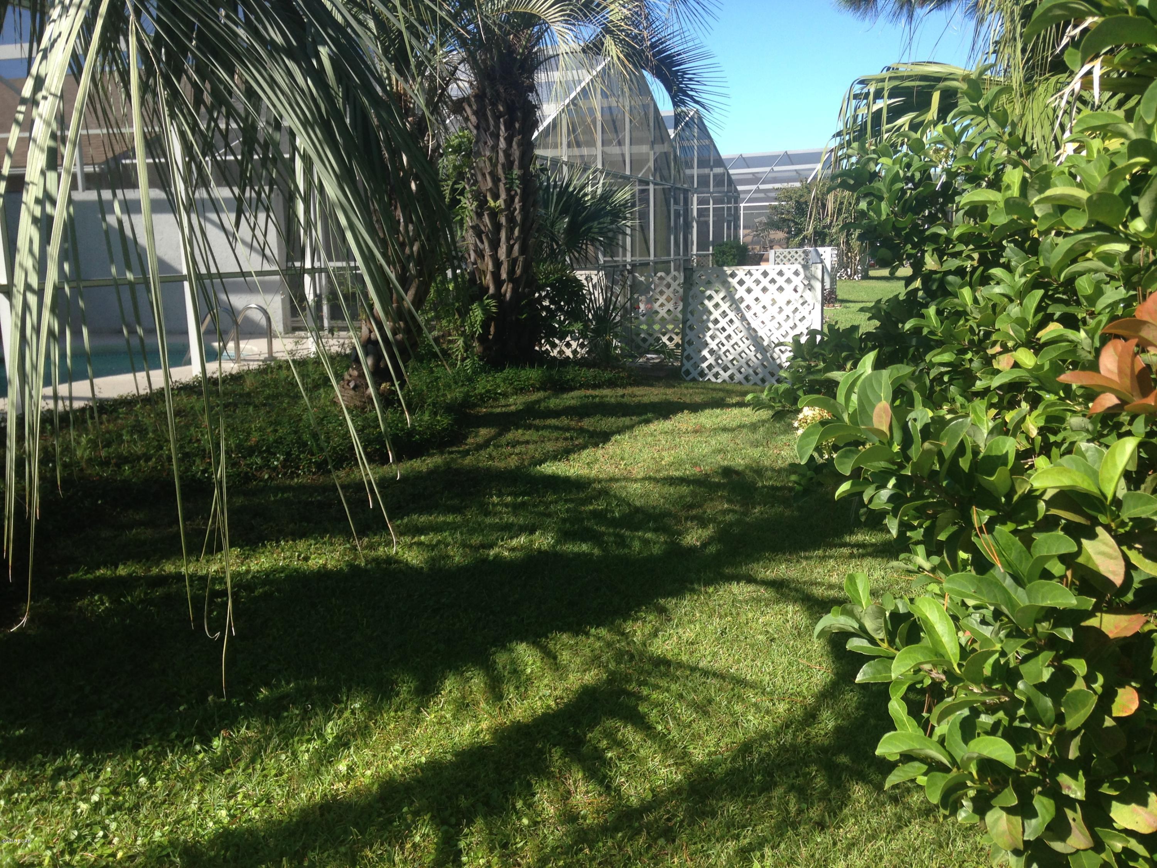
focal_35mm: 33
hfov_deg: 55.4
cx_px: 578
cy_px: 434
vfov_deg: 42.9
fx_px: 1103
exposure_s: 1/638
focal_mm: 4.12
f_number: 2.4
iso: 50
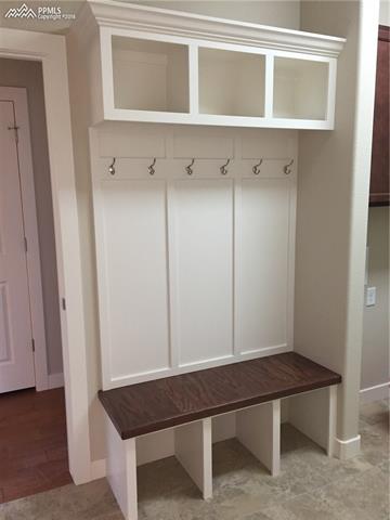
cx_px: 195
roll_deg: +1.2
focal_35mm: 29
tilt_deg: -9.0
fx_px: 436
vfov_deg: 61.7
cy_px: 260
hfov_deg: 48.2
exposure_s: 1/30
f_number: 2.2
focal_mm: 4.15
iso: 125
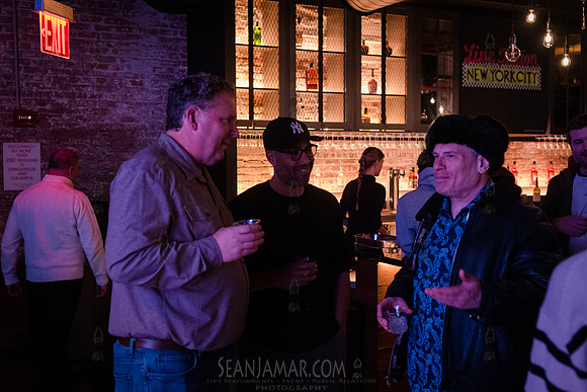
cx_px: 278
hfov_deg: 44.0
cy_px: 197
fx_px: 727
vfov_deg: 30.2
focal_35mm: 45
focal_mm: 35
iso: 5000
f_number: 3.5
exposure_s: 1/125
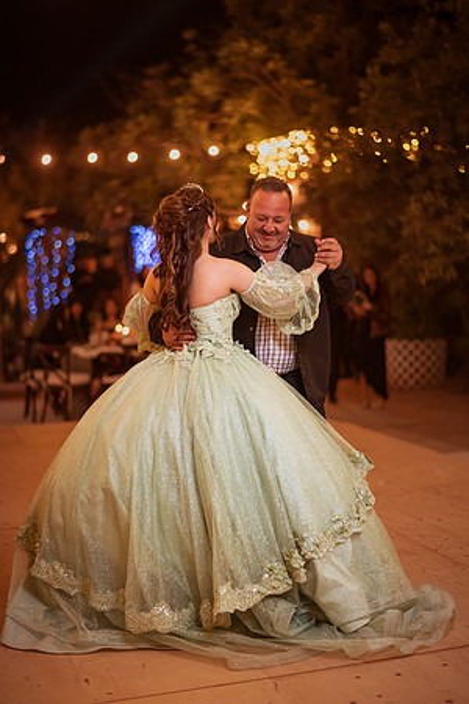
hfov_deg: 23.4
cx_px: 234
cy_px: 352
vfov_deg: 34.5
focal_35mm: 58
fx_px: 1133
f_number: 1.4
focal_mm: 58
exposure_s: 1/400
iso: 3200
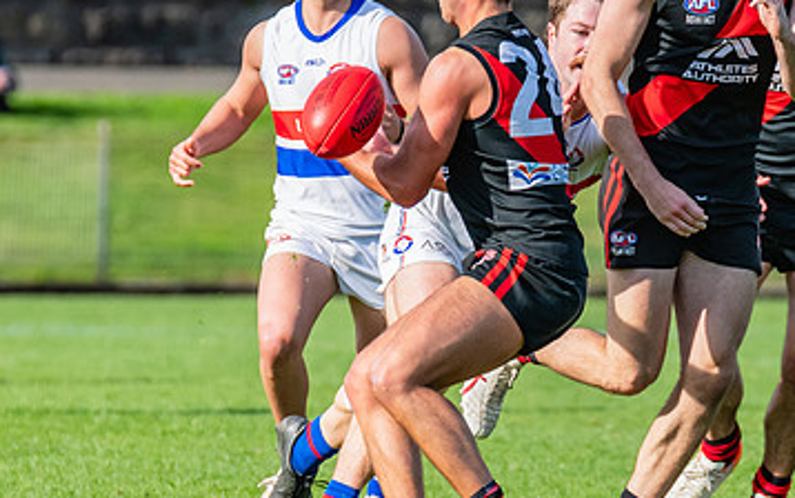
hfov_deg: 2.2
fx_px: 20589
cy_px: 275
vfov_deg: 1.4
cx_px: 651
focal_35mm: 950
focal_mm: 380
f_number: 7.1
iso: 800
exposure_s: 1/1600
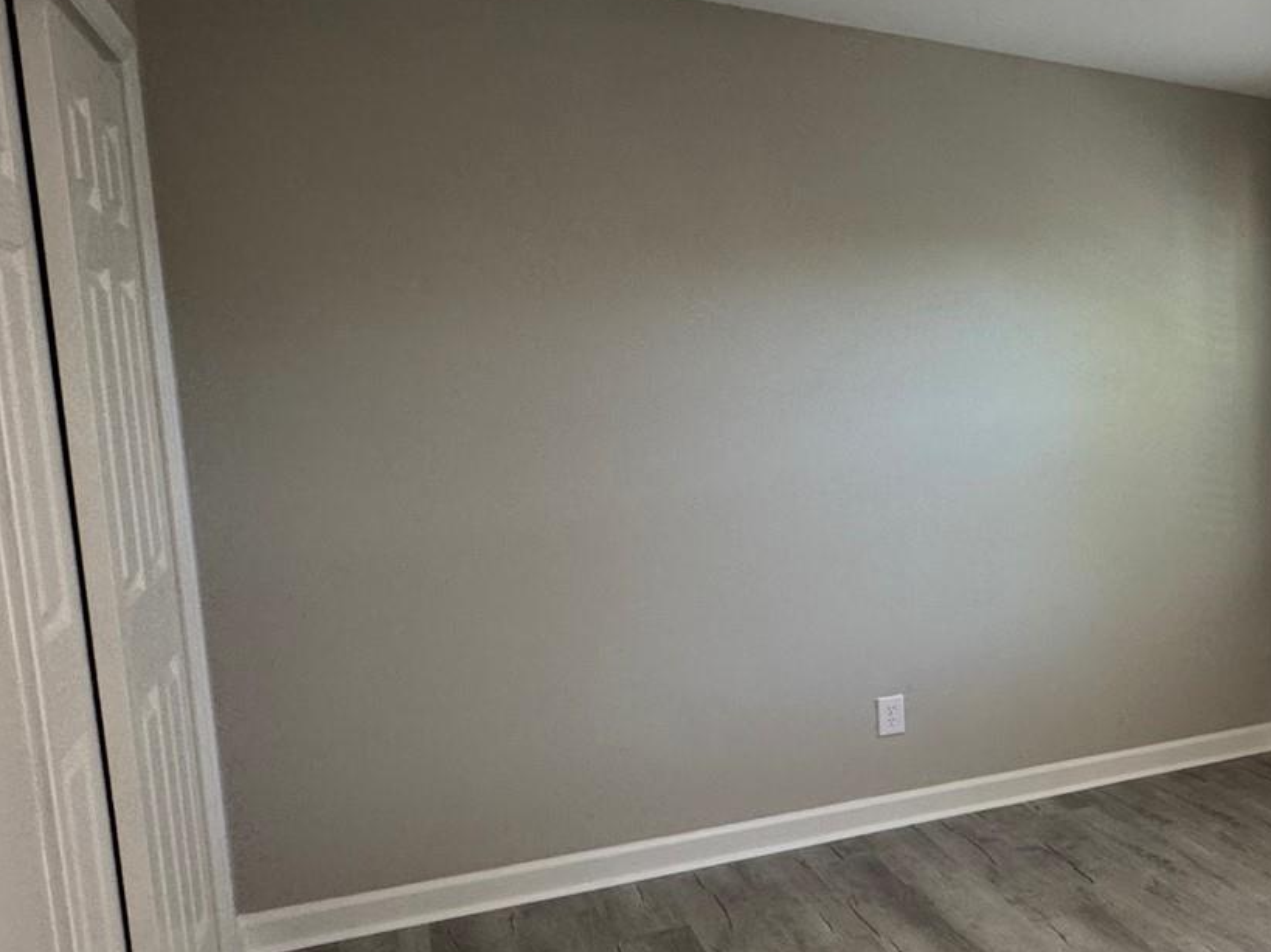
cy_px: 547
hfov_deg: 42.0
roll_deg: -0.5
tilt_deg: -7.7
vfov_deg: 40.6
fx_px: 1285
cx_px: 1389
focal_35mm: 35
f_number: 2.2
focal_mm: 2.22
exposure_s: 1/60
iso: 200
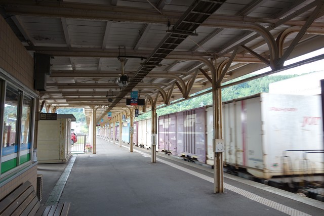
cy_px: 108
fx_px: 252
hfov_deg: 65.5
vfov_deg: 46.4
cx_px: 162
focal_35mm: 28
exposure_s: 1/125
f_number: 2.5
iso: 160
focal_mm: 10.4
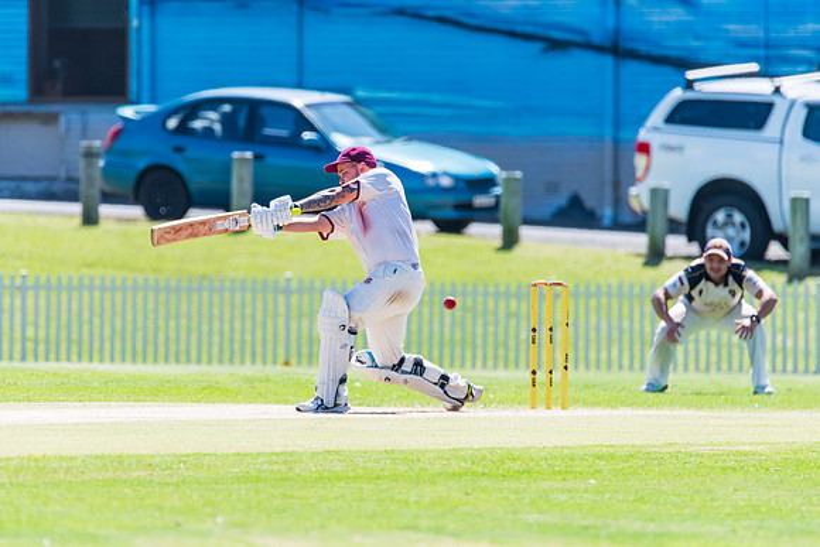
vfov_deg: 2.0
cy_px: 272
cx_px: 356
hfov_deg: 3.0
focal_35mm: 679
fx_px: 15468
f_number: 6.3
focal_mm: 600
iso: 640
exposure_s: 1/2000
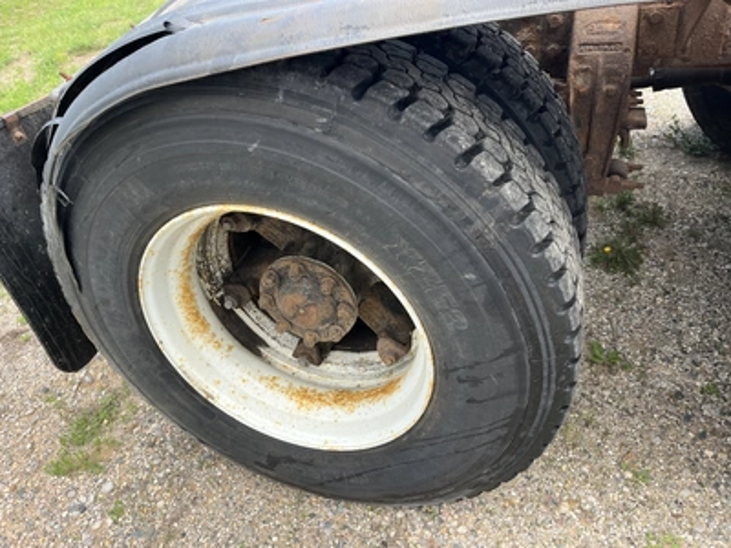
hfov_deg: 67.3
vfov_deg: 53.1
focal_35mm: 26
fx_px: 549
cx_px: 366
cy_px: 274
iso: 50
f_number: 1.6
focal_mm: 5.1
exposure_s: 1/478
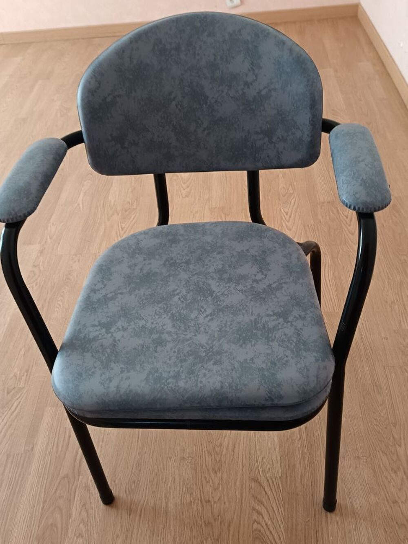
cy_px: 272
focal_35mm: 34
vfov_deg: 54.0
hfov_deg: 41.8
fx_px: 534
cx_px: 204
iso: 1428
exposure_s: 1/100
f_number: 1.75
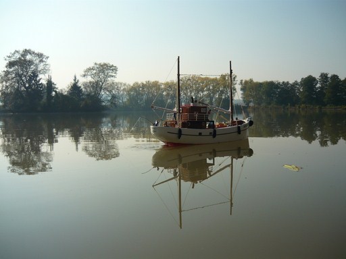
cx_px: 173
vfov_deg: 42.9
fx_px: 330
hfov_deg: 55.4
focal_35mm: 33
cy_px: 130
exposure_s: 1/320
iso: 100
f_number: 8
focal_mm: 5.5
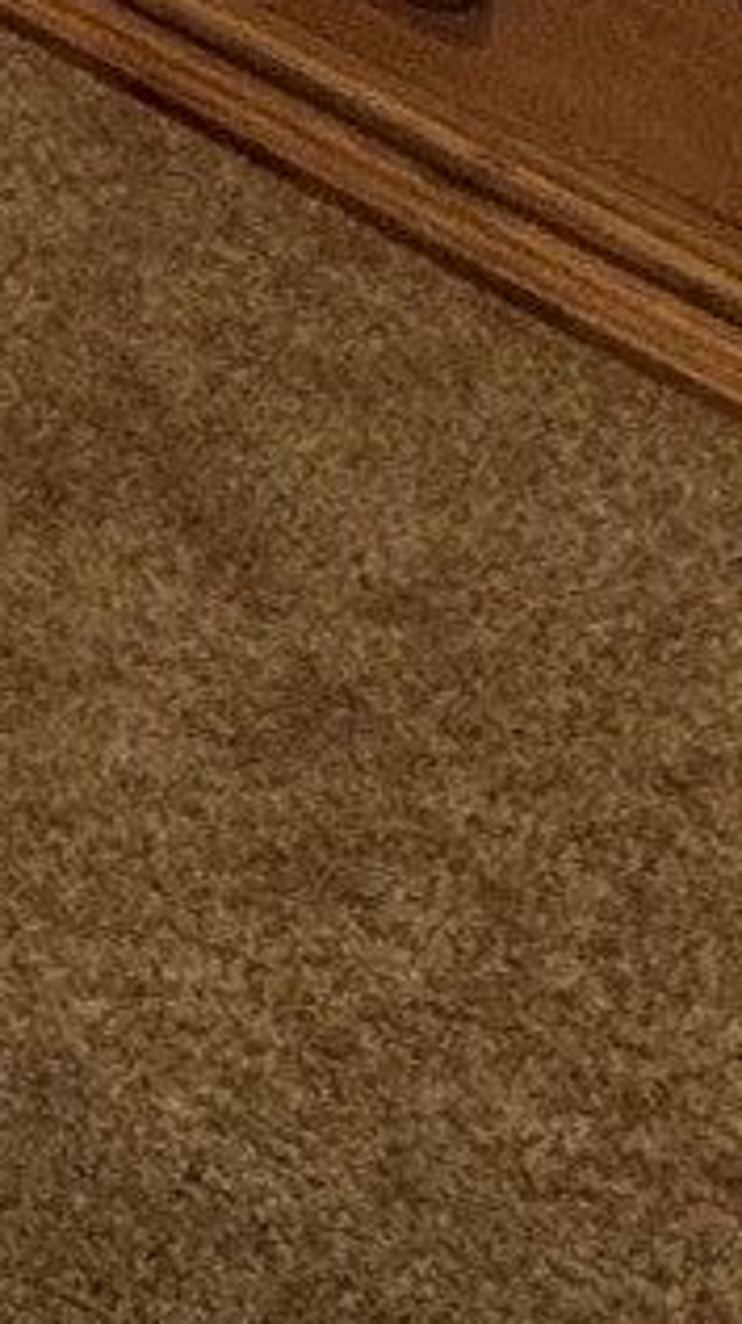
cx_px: -1471
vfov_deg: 14.5
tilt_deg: -4.2
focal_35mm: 99
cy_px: -1831
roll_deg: -0.8
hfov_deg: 9.5
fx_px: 3474
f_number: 2.2
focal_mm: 2.22
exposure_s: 1/60
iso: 400
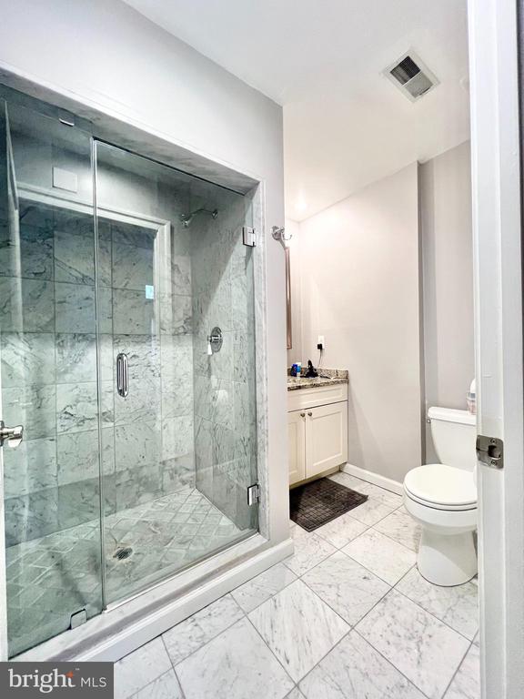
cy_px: 350
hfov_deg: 89.9
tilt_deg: +0.4
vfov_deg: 106.2
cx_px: 262
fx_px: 262
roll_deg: +0.9
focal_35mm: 13
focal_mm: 1.57
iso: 320
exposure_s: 1/60
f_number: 1.8
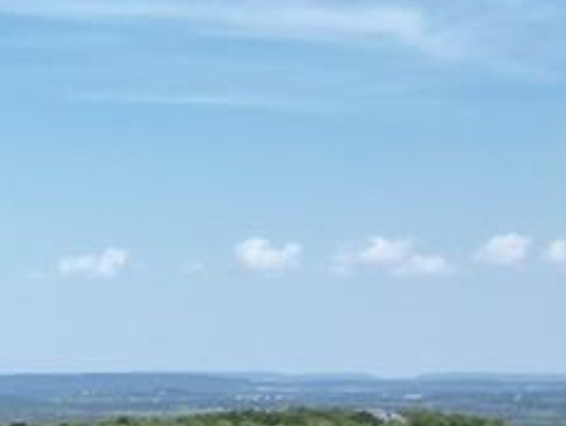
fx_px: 1719
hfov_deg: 14.7
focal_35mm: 105
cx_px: -624
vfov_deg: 12.4
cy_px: 859
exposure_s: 1/2000
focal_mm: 6.72
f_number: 1.7
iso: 100
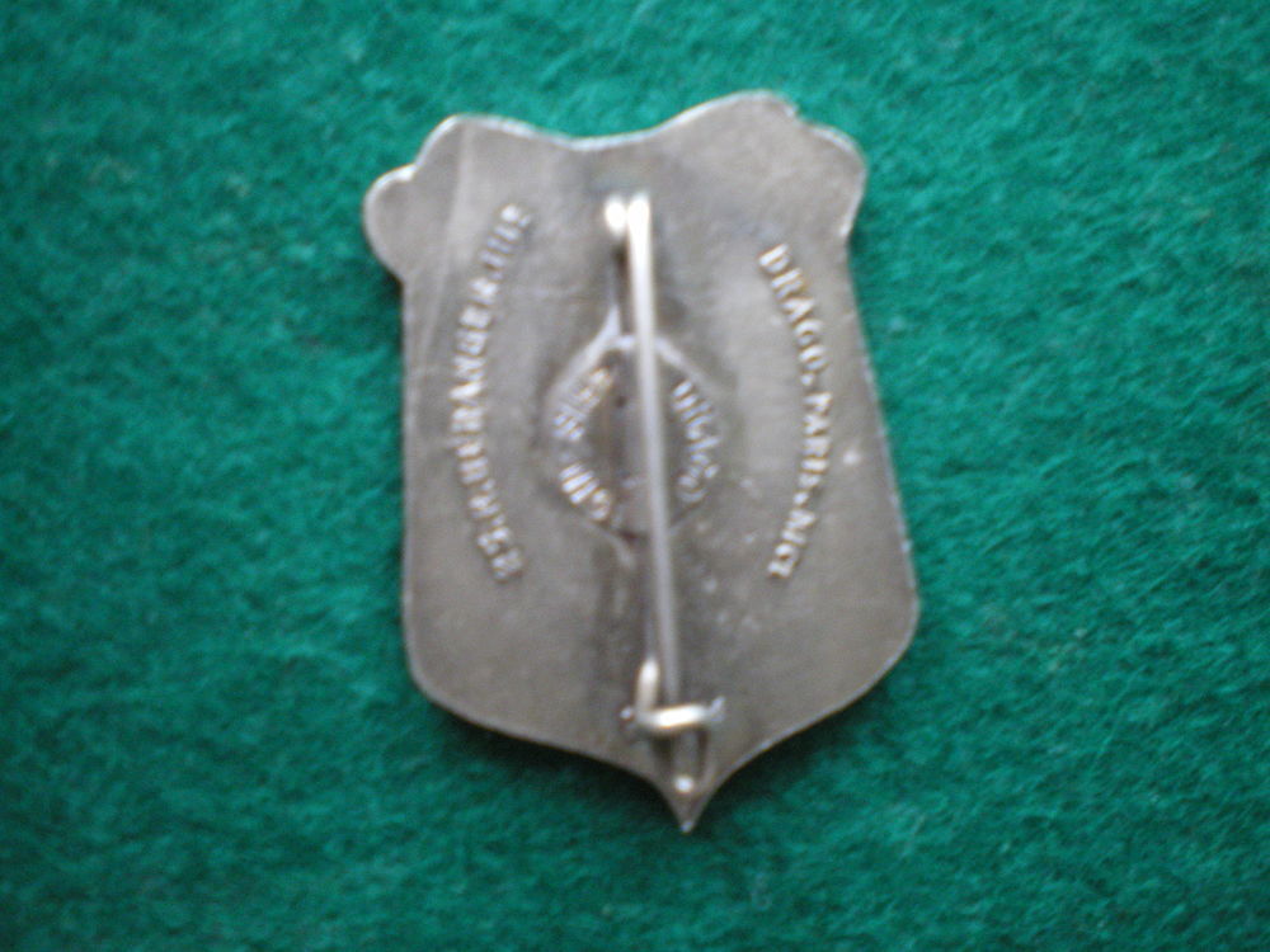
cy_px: 476
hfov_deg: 49.0
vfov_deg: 37.7
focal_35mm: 38
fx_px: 1394
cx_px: 635
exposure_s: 1/8
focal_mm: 6.3
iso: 400
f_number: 3.1
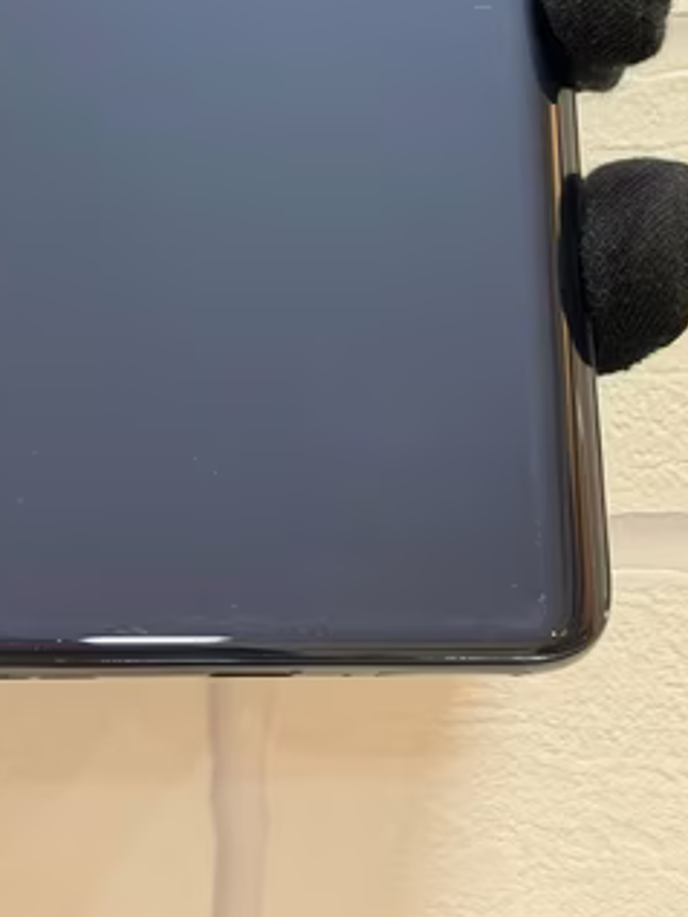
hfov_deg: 15.2
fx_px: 2569
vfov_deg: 19.8
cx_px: 147
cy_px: 58
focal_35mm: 97
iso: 200
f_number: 1.78
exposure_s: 1/50
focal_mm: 6.76
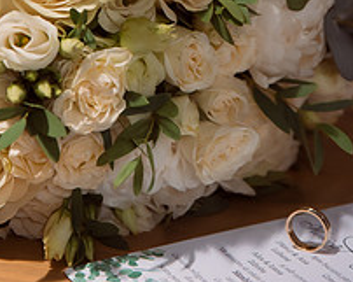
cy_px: -12
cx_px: 193
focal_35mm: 204
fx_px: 2128
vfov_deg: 7.5
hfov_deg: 9.5
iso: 640
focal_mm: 70
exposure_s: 1/160
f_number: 2.8
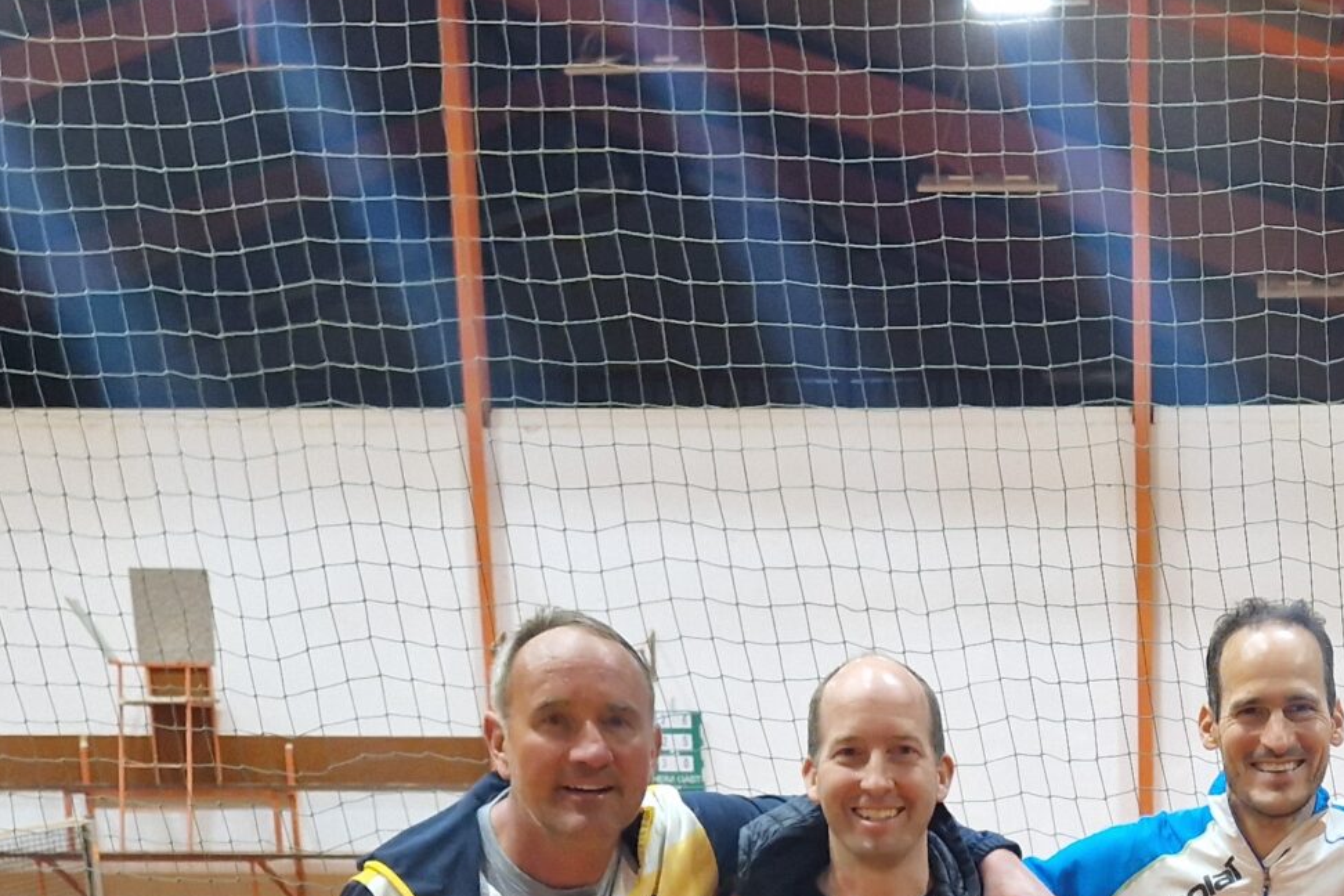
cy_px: 1204
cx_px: 1138
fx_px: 2352
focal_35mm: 63
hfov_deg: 30.8
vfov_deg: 19.6
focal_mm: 5.4
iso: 250
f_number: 1.8
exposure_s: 1/100
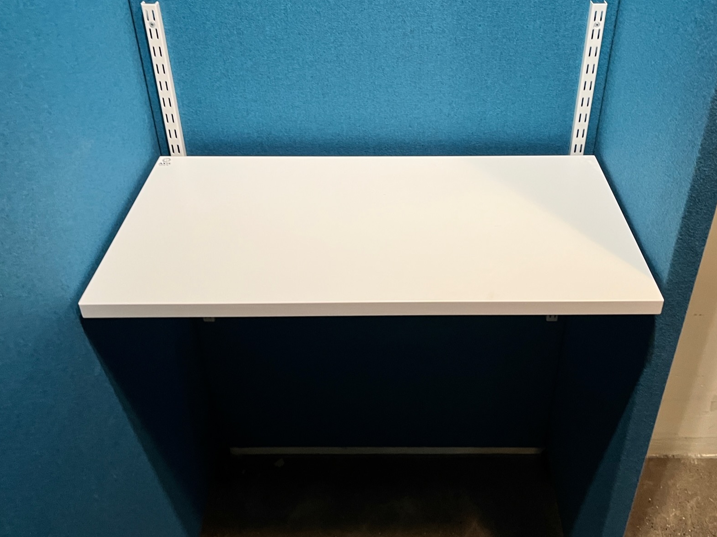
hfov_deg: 53.8
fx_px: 704
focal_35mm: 34
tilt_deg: -29.7
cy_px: 188
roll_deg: -1.8
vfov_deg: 41.4
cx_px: 409
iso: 160
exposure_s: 1/49
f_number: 1.6
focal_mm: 5.1
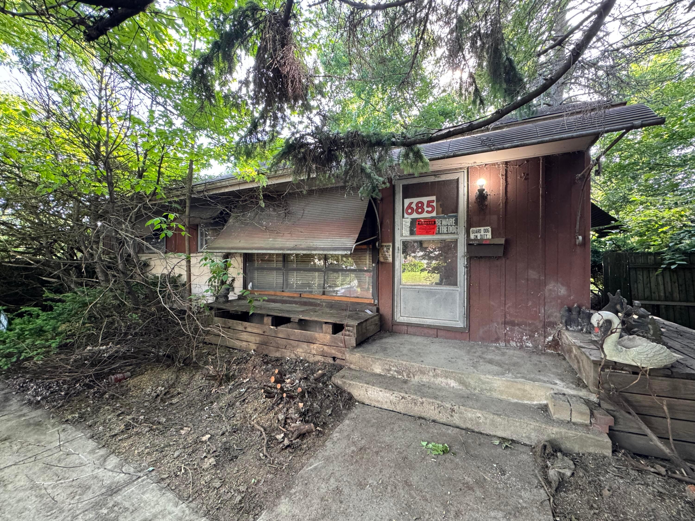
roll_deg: -0.3
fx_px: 281
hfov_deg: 102.1
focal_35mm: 14
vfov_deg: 85.7
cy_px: 260
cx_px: 348
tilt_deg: +0.1
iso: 320
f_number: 2.2
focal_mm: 2.22
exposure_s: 1/99
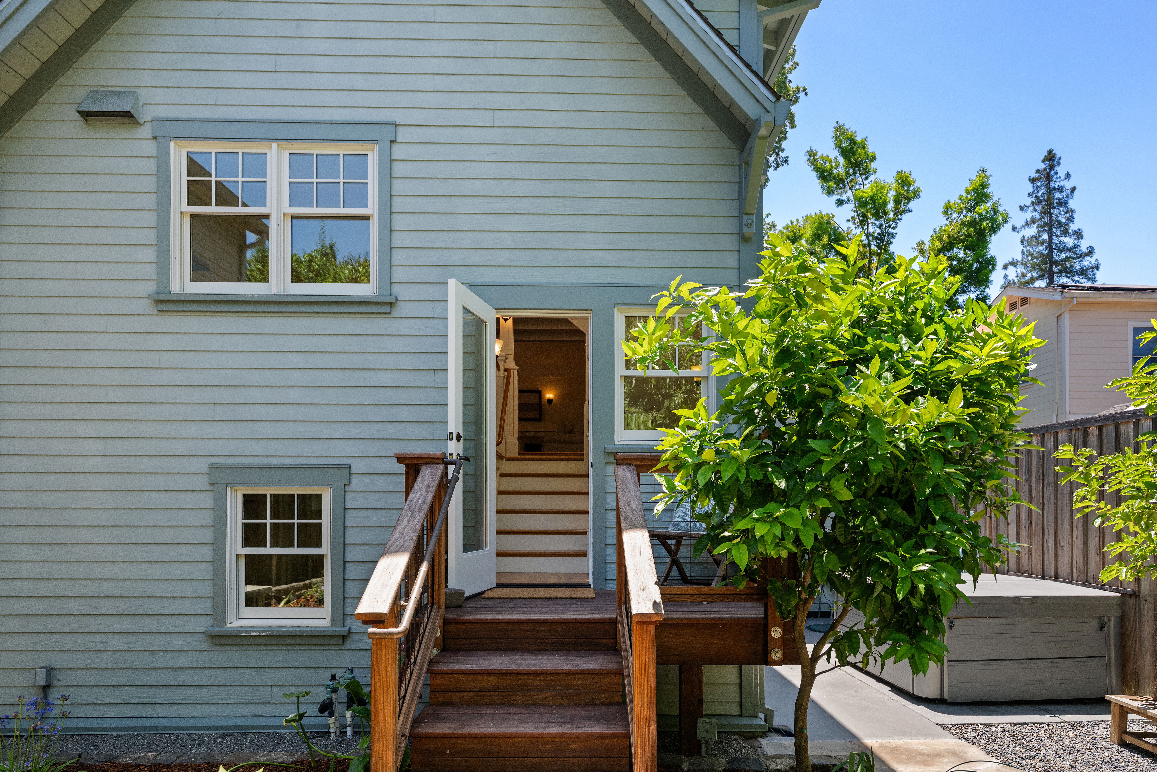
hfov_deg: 82.5
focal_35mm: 21
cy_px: 390
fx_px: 660
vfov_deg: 60.6
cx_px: 588
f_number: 5
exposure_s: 1/800
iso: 400
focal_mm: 19.5
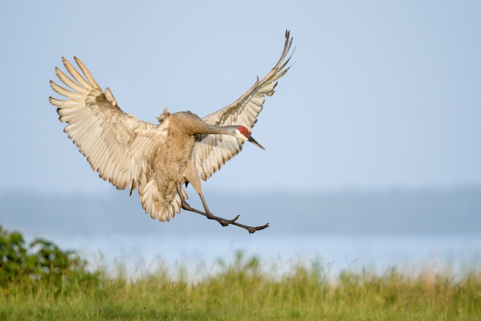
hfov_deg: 3.4
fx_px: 8014
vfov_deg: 2.3
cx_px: 240
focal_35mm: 600
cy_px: 160
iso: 2000
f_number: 4.5
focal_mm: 400
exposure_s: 1/1600
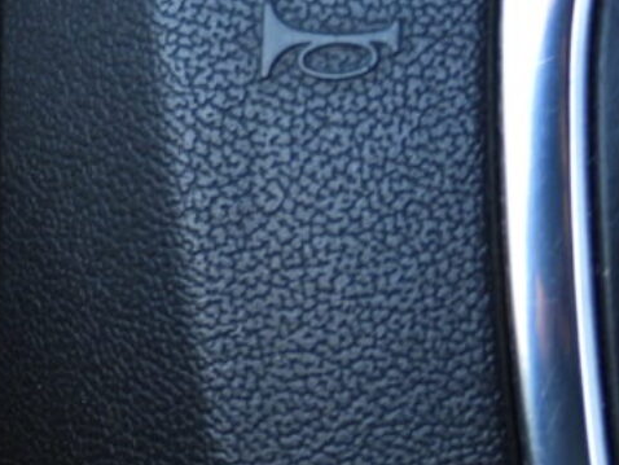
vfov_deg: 4.2
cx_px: -404
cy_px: 32
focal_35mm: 352
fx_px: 6298
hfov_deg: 5.6
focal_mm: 18.9
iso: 125
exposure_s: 1/60
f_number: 4
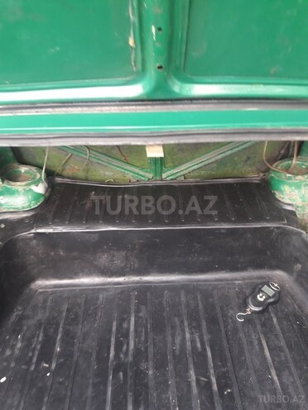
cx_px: 154
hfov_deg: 49.7
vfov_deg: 63.4
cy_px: 205
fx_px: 332
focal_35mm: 28
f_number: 1.9
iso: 64
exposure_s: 1/50
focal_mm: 3.7
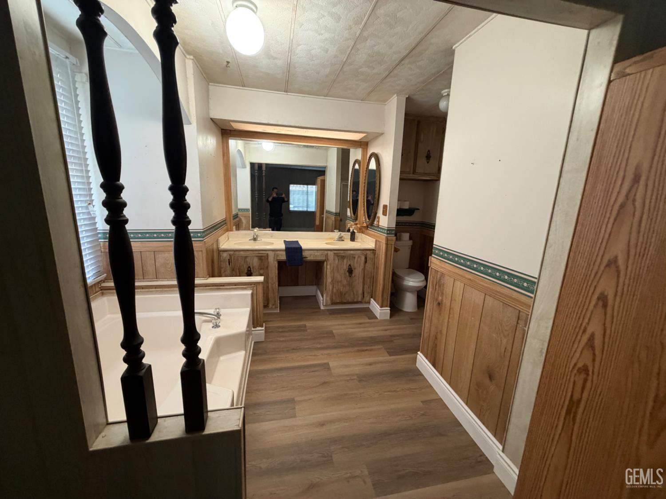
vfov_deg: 85.7
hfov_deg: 102.1
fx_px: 269
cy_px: 250
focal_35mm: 14
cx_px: 333
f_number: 2.2
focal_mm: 2.22
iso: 320
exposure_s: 1/60
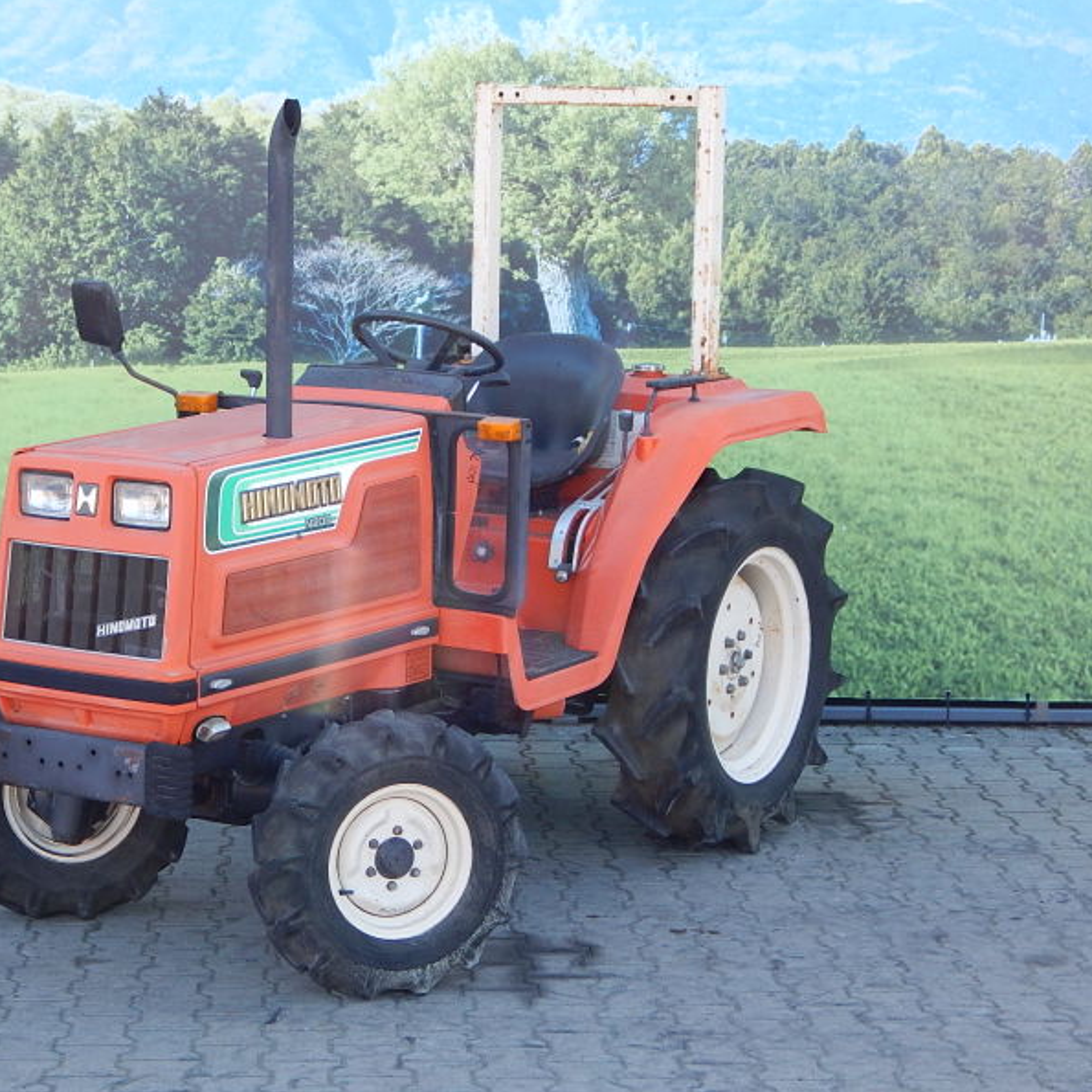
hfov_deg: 21.1
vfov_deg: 21.1
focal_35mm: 82
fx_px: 2927
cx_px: 363
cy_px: 543
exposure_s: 1/100
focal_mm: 12.3
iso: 125
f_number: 4.1
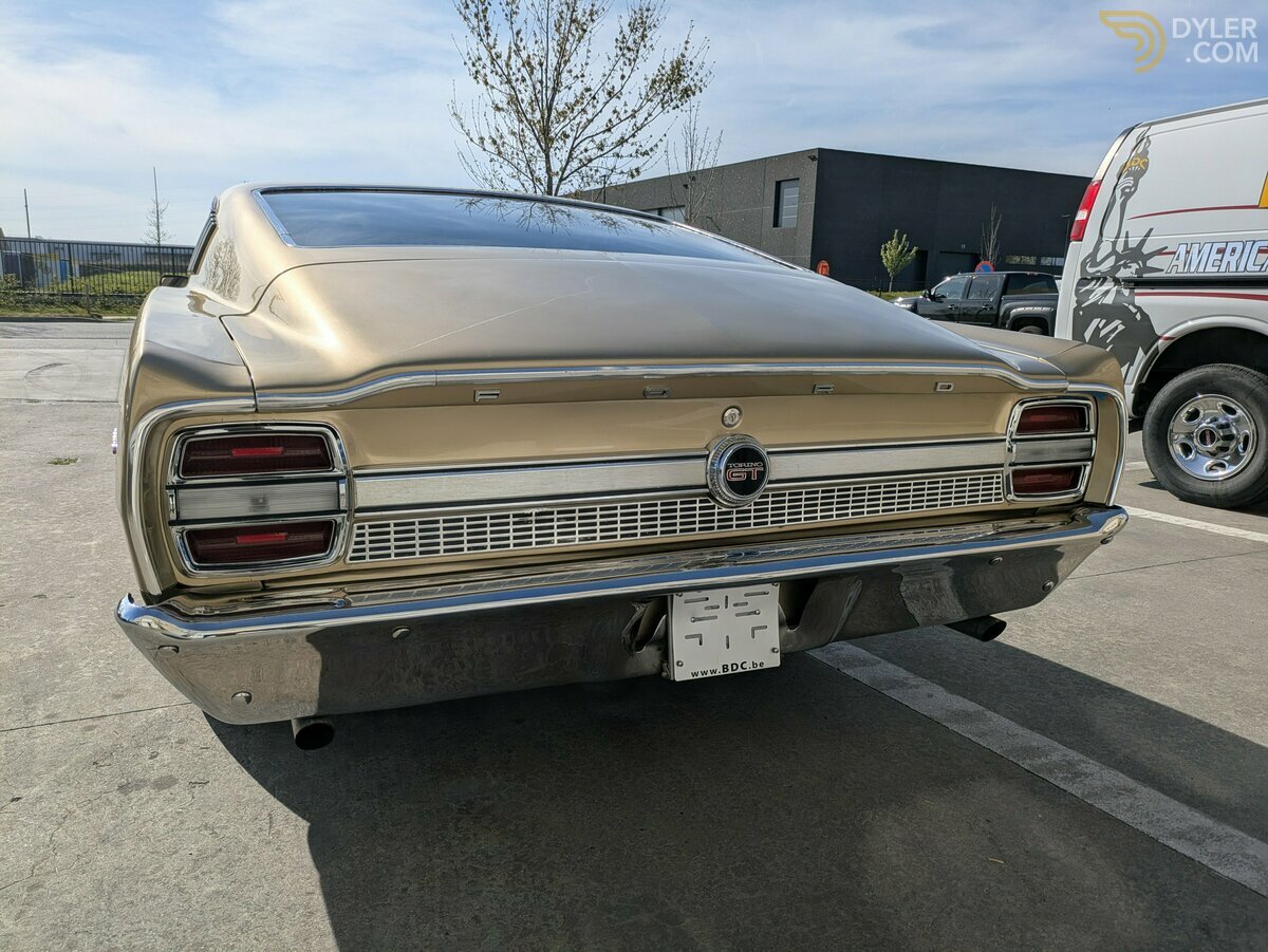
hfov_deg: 69.4
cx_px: 634
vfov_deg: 54.9
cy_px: 476
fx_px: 916
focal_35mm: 25
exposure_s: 1/3745
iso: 44
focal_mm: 5.43
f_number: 1.89
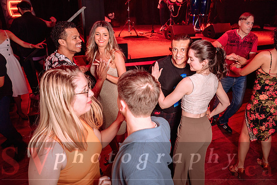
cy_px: 87
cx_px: 152
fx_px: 206
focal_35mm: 27
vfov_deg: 48.3
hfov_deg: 67.7
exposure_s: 1/30
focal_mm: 24
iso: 800
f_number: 3.2
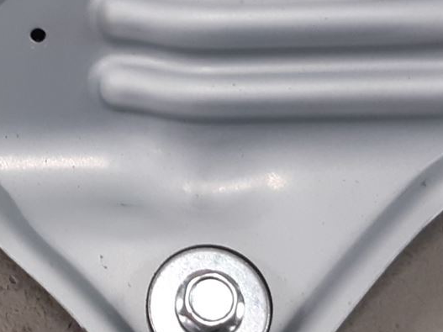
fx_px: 1292
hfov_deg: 19.0
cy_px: 72
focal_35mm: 101
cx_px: 23
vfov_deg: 14.6
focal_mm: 3.93
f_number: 1.7
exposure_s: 1/50
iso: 100
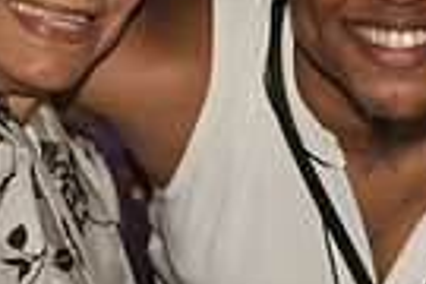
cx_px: 341
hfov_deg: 7.2
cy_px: 75
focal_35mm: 286
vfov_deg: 4.8
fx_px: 3384
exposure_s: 1/250
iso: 2000
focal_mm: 60
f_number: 4
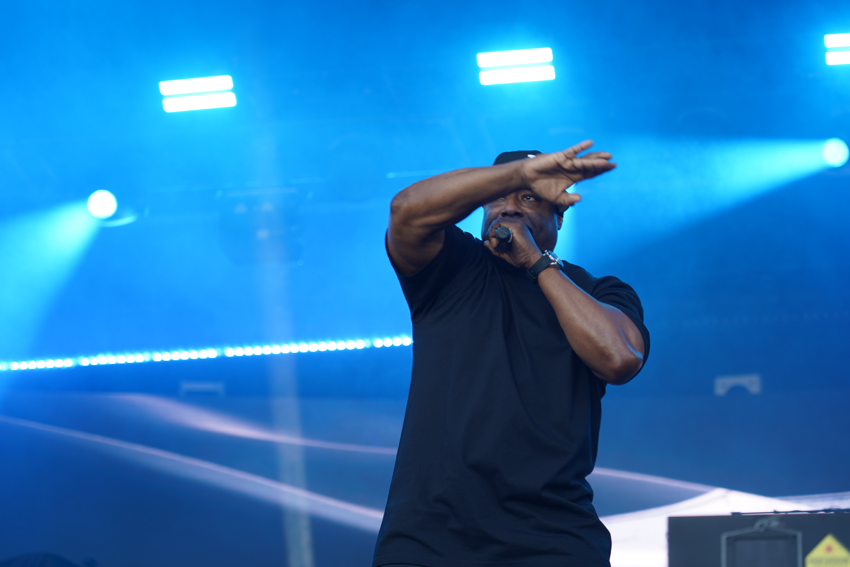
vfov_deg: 13.0
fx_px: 2479
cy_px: 284
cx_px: 425
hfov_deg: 19.5
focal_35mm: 105
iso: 160
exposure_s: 1/160
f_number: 4
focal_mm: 105
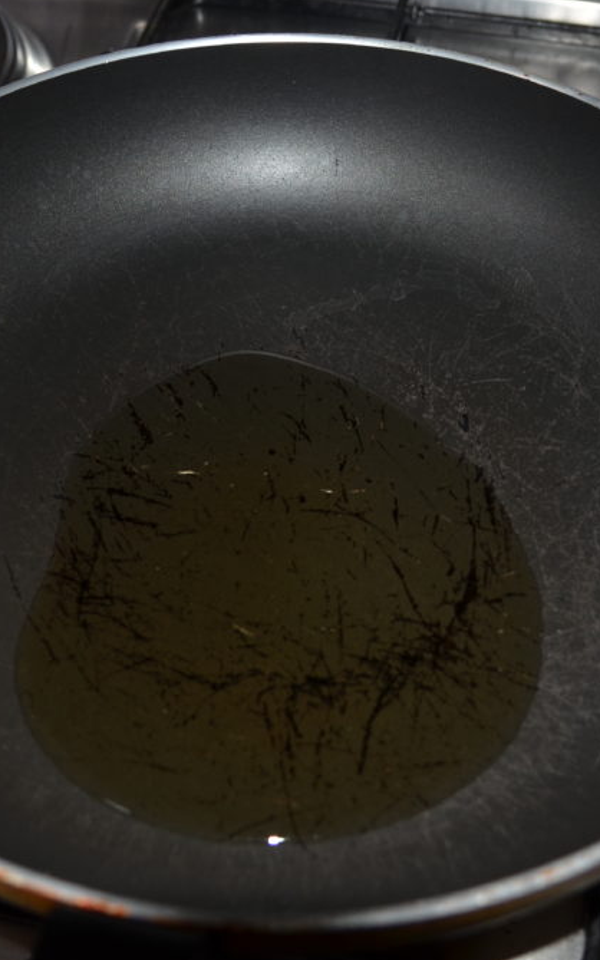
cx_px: 261
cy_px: 481
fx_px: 1465
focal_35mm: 56
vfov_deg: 36.3
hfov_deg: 23.1
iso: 160
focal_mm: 24
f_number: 4
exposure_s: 1/60
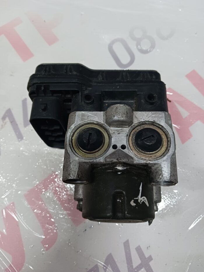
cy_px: 136
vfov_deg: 65.3
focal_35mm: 27
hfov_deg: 51.4
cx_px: 102
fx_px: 212
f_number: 1.8
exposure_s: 1/25
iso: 320
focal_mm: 4
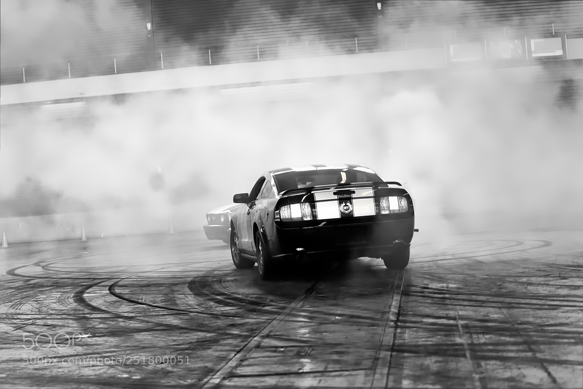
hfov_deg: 28.8
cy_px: 194
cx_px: 292
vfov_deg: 19.5
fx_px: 1134
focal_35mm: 70
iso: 320
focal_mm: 70
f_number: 2.8
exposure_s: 1/60
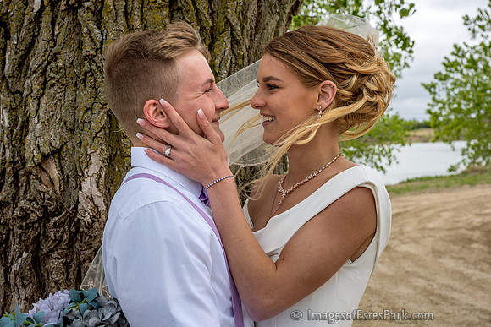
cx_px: 246
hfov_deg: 43.6
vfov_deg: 29.9
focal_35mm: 45
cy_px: 164
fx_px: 614
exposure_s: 1/250
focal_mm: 45
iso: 100
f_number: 7.1
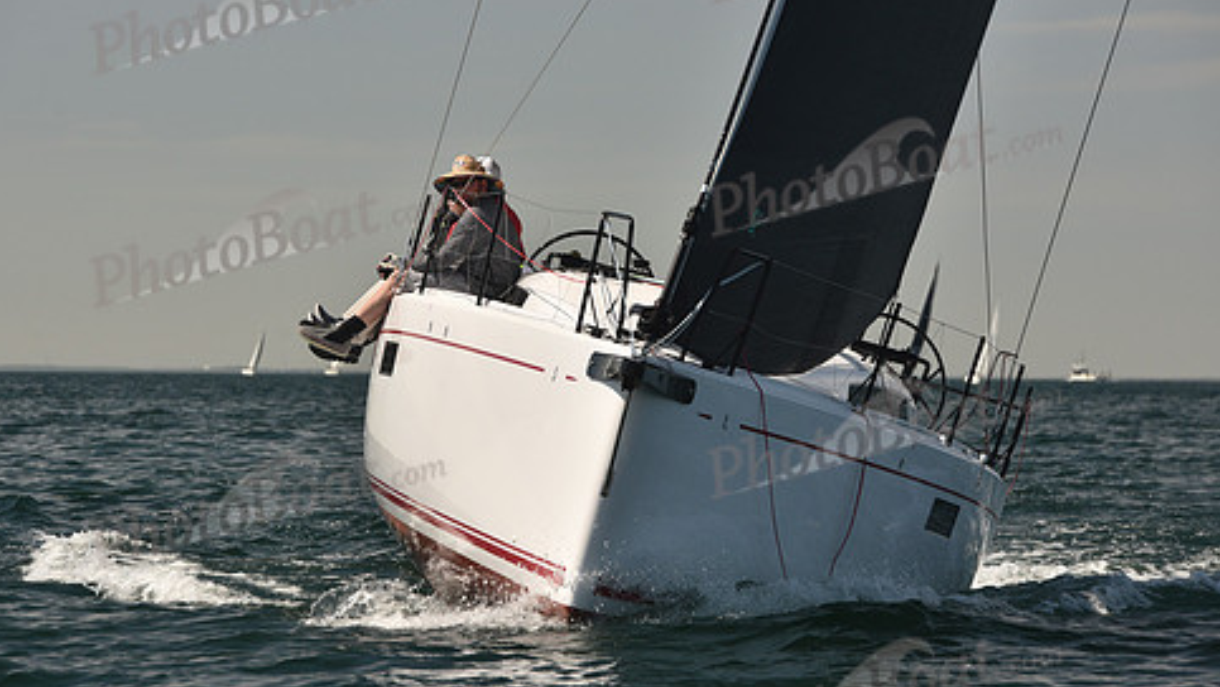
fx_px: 7734
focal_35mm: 239
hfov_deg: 9.0
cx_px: 578
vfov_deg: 5.1
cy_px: 337
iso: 250
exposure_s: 1/640
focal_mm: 190
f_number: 7.1
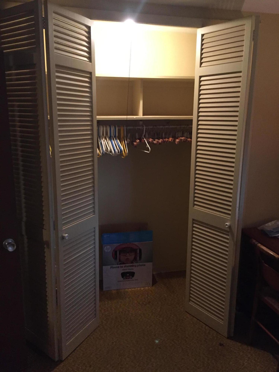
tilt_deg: -11.6
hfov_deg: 48.2
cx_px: 140
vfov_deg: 61.7
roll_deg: +0.9
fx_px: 312
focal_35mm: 29
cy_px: 186
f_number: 2.2
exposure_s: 1/30
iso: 250
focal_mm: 4.15
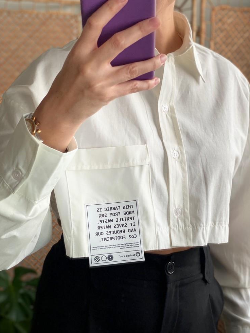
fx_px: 510
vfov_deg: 36.2
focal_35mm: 53
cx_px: 126
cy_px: 169
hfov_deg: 27.5
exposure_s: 1/122
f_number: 2
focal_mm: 6
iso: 32
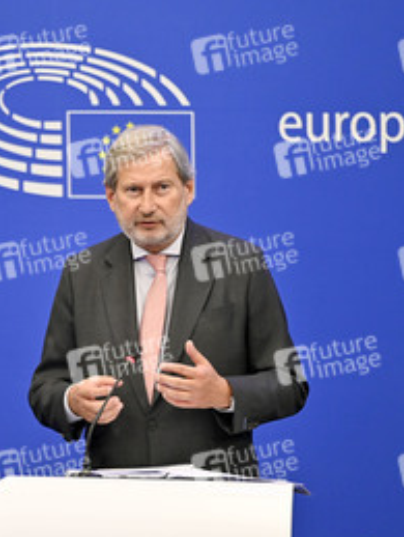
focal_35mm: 334
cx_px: 65
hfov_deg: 4.5
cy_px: 309
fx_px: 5185
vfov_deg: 5.9
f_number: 2.8
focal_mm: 200
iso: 2000
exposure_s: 1/320
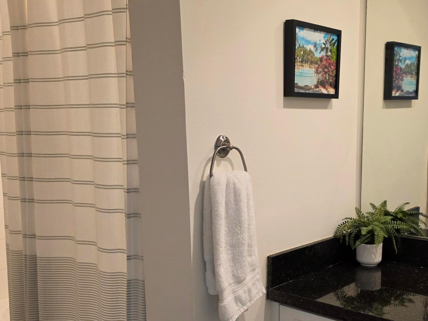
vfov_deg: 34.8
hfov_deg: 45.3
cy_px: 211
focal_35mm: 41
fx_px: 507
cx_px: 276
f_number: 1.4
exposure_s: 1/120
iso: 125
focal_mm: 6.5
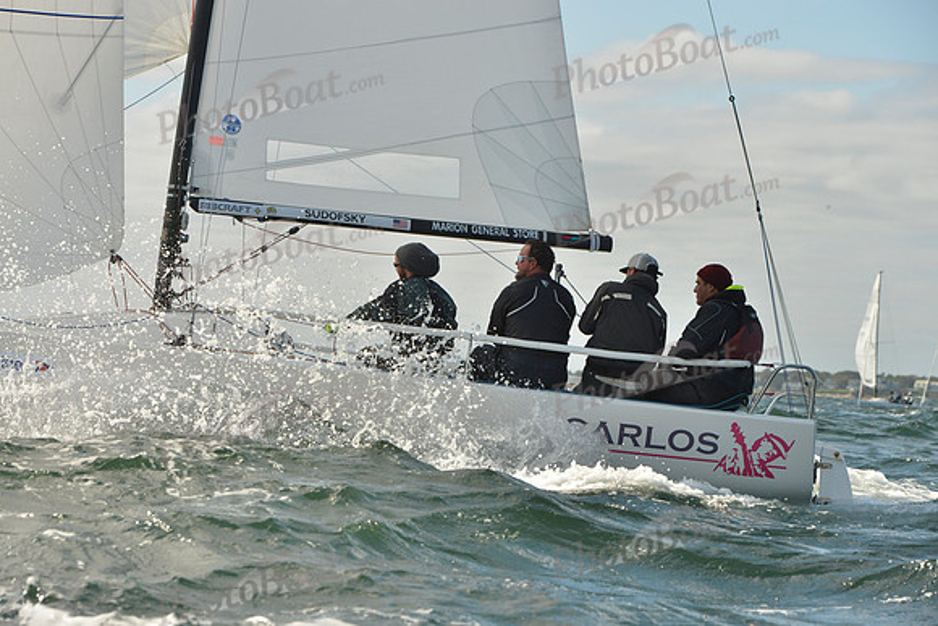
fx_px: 3127
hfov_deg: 17.1
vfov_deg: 11.4
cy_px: 313
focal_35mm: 120
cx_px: 469
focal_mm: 120
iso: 400
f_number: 9
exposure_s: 1/1600
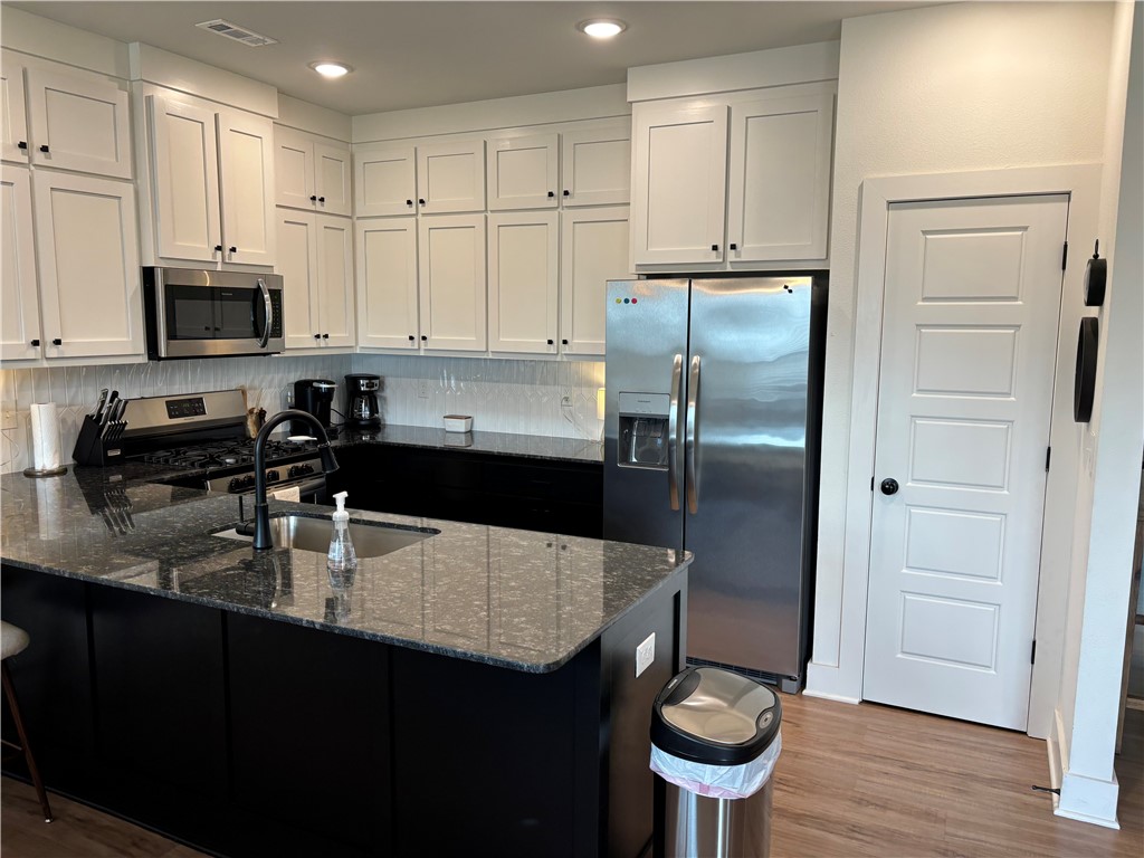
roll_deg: -0.9
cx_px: 572
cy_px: 429
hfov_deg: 67.3
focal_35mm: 26
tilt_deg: -7.6
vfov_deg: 53.1
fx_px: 859
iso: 100
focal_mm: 5.96
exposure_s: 1/120
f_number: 1.6
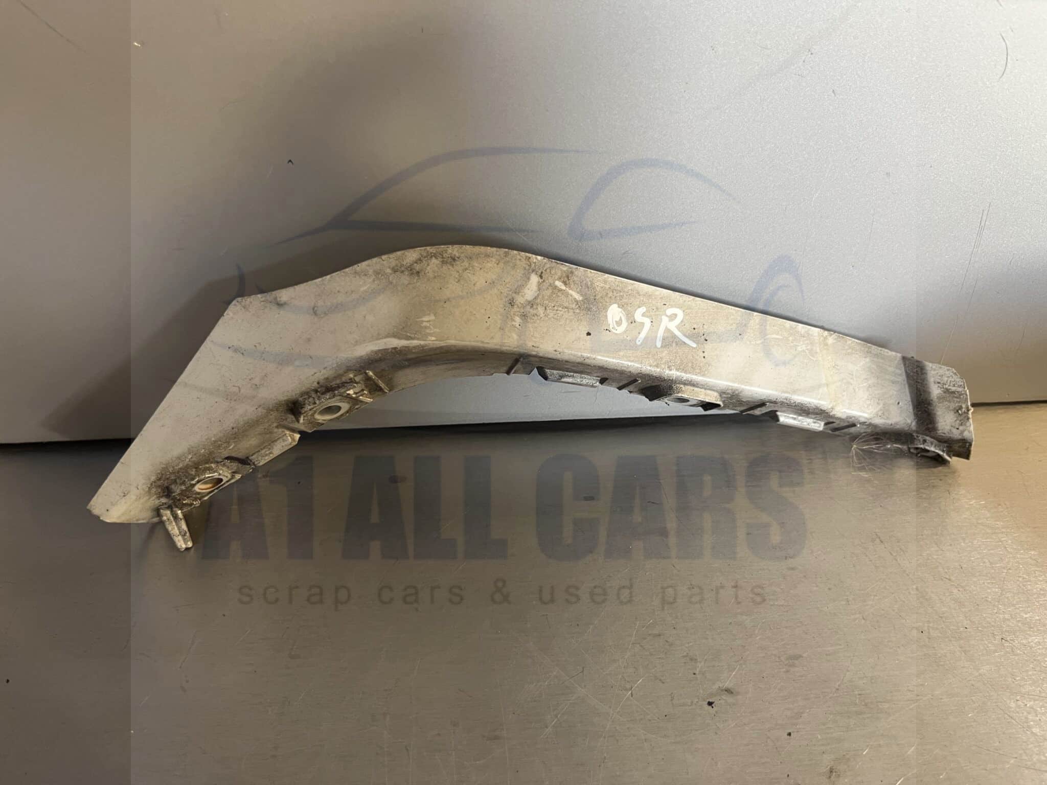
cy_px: 392
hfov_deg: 67.3
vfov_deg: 53.1
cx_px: 524
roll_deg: +0.9
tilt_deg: -42.6
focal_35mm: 26
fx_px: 786
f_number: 1.6
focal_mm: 5.1
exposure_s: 1/50
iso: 125
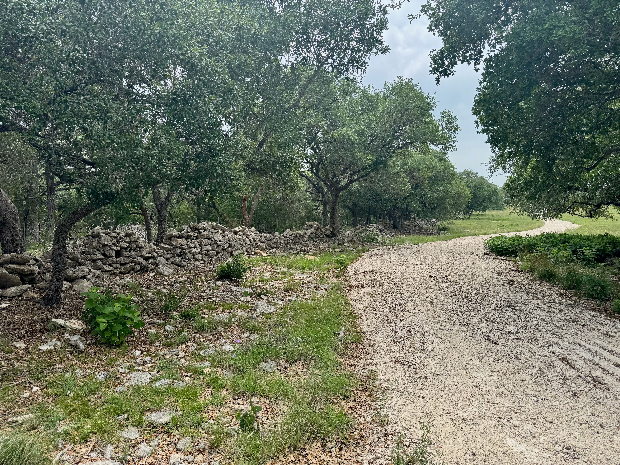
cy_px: 232
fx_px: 430
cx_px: 310
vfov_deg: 56.8
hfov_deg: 71.6
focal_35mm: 24
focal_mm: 6.76
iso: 80
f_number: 1.78
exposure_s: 1/2604
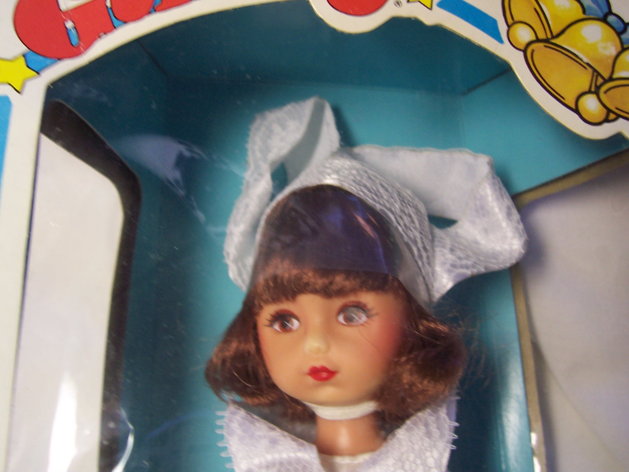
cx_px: 314
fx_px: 672
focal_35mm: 37
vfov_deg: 38.7
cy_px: 236
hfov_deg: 50.1
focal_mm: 5.6
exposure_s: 1/30
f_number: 2.8
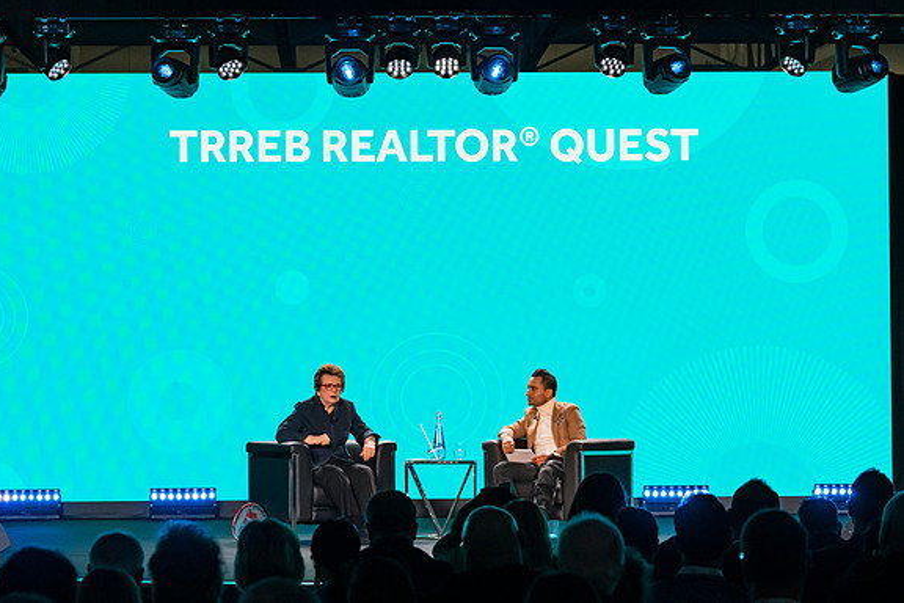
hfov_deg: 15.3
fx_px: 3365
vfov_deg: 10.2
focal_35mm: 134
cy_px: 301
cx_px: 450
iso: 2000
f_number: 5
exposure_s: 1/400
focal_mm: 89
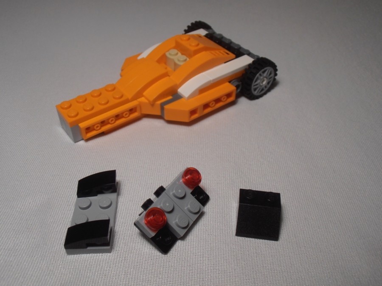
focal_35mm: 37
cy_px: 143
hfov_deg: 50.1
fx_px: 408
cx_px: 191
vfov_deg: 38.7
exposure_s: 1/50
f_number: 3.9
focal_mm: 6.61
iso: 80
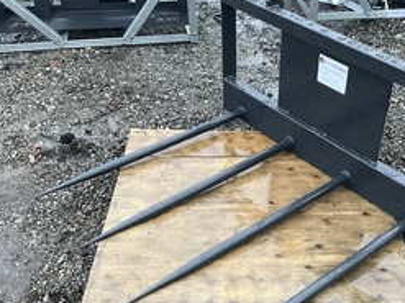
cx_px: 266
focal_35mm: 47
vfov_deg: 30.7
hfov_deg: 40.0
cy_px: 198
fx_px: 550
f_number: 1.8
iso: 250
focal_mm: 3
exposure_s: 1/60
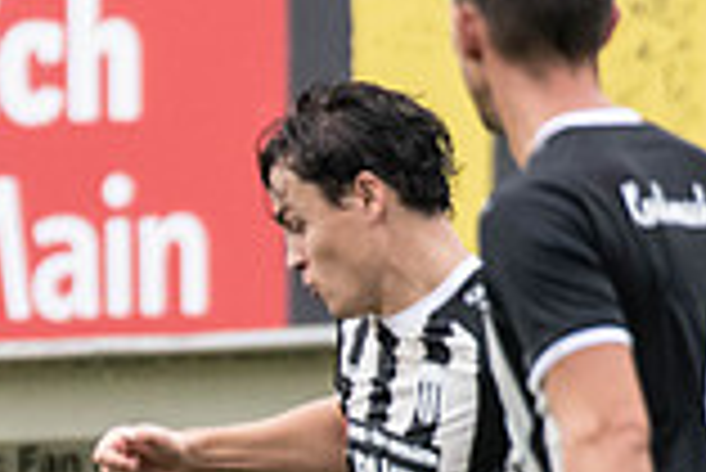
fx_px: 36333
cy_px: 597
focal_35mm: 1851
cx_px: -503
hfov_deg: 1.1
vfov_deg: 0.7
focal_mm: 360
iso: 1600
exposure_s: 1/1600
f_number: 5.6
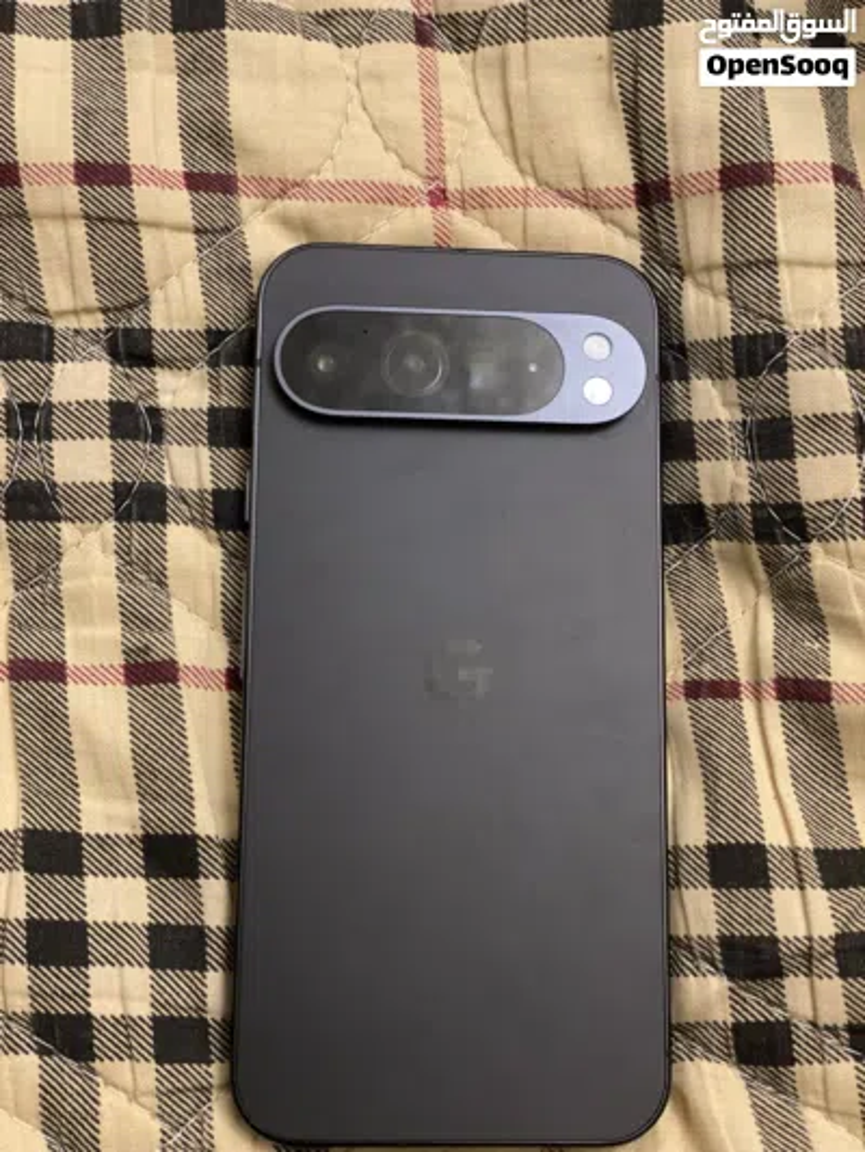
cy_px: 576
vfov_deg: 36.8
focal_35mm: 52
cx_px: 432
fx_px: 1732
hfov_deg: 28.0
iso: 400
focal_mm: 6
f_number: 2
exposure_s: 1/17
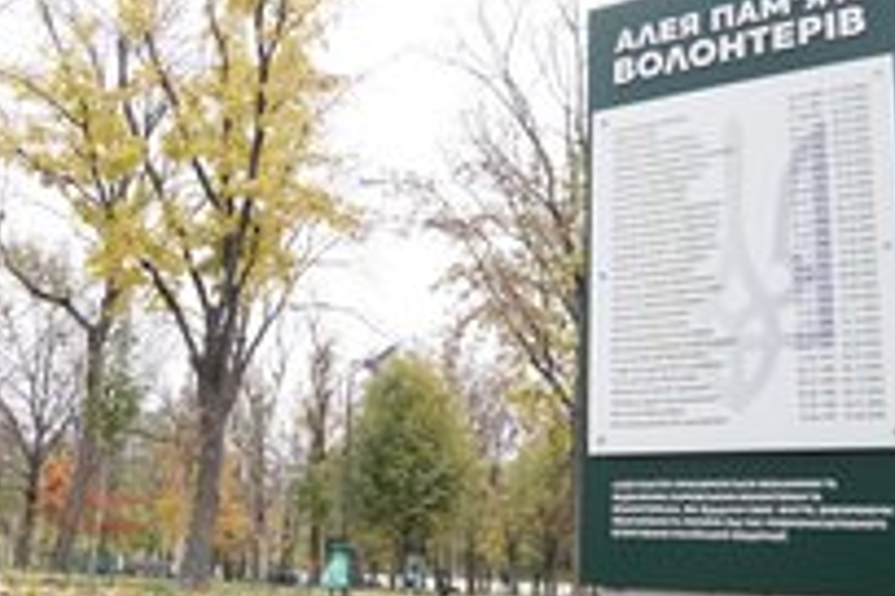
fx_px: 1168
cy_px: 274
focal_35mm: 47
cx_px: 399
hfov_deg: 41.9
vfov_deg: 28.6
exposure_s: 1/1000
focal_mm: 24
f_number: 4
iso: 1000
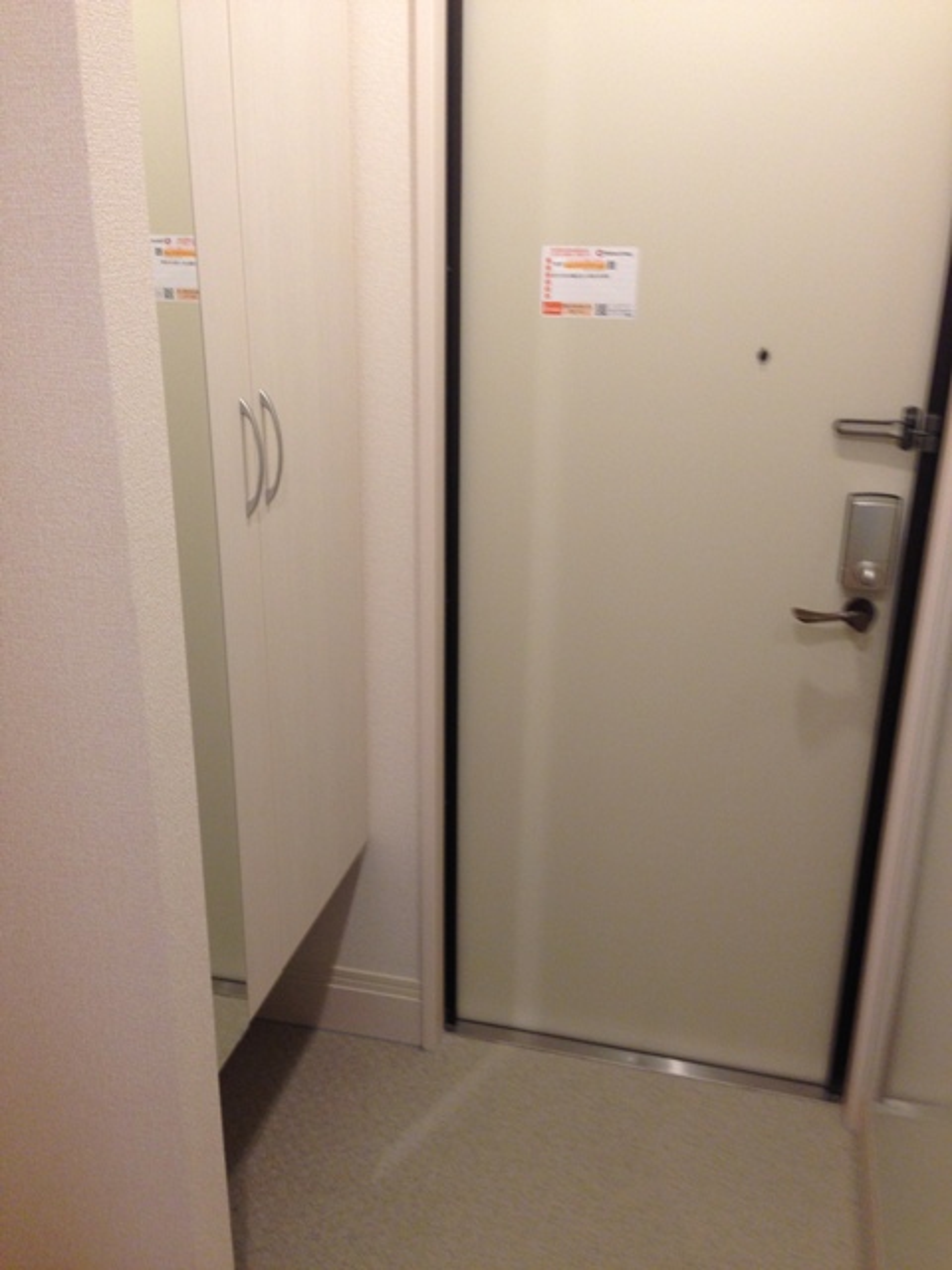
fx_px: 1210
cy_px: 635
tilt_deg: -22.0
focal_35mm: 33
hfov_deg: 42.9
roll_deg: +0.2
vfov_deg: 55.4
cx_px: 476
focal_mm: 4.12
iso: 100
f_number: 2.4
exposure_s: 1/20
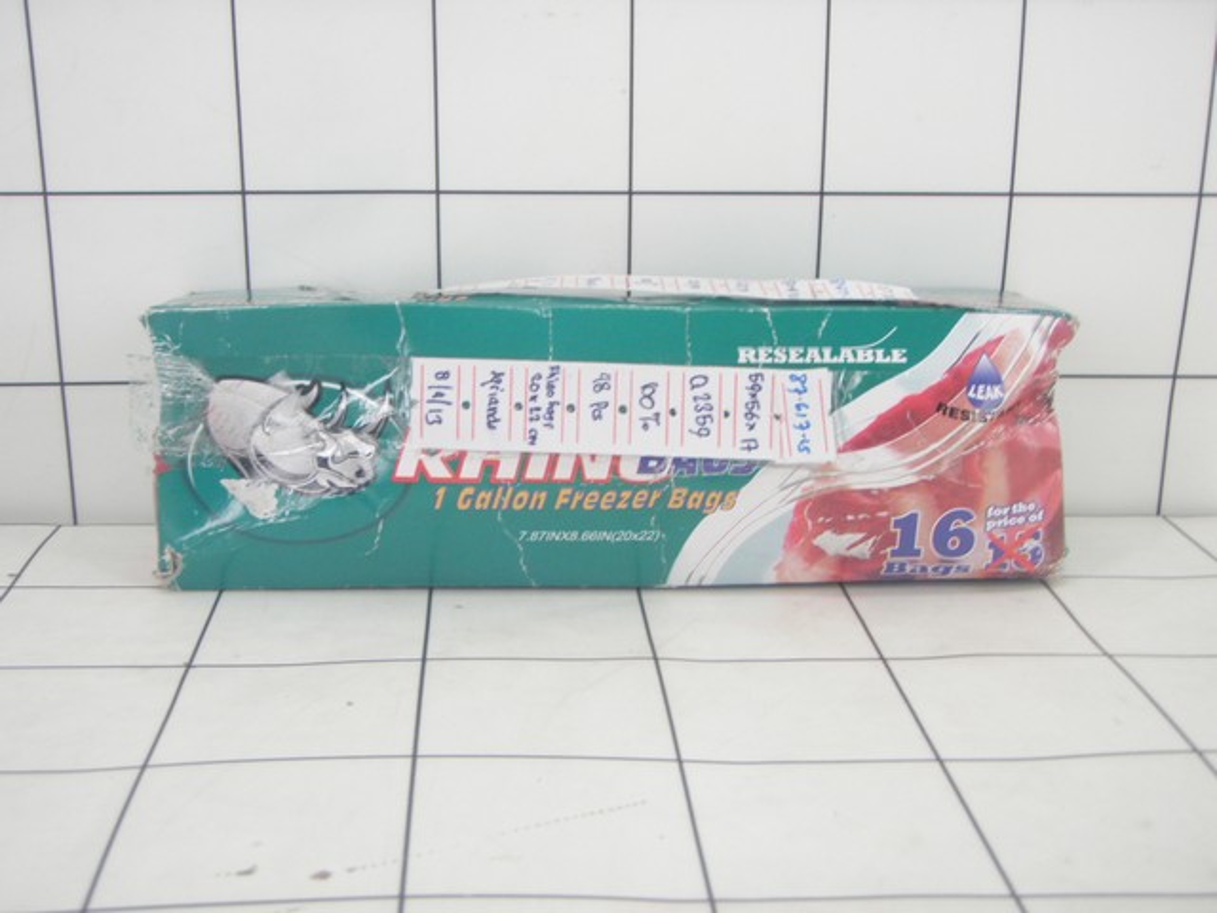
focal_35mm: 51
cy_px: 456
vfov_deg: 28.6
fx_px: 1793
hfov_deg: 37.5
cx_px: 608
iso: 200
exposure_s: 1/30
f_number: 4
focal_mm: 9.13
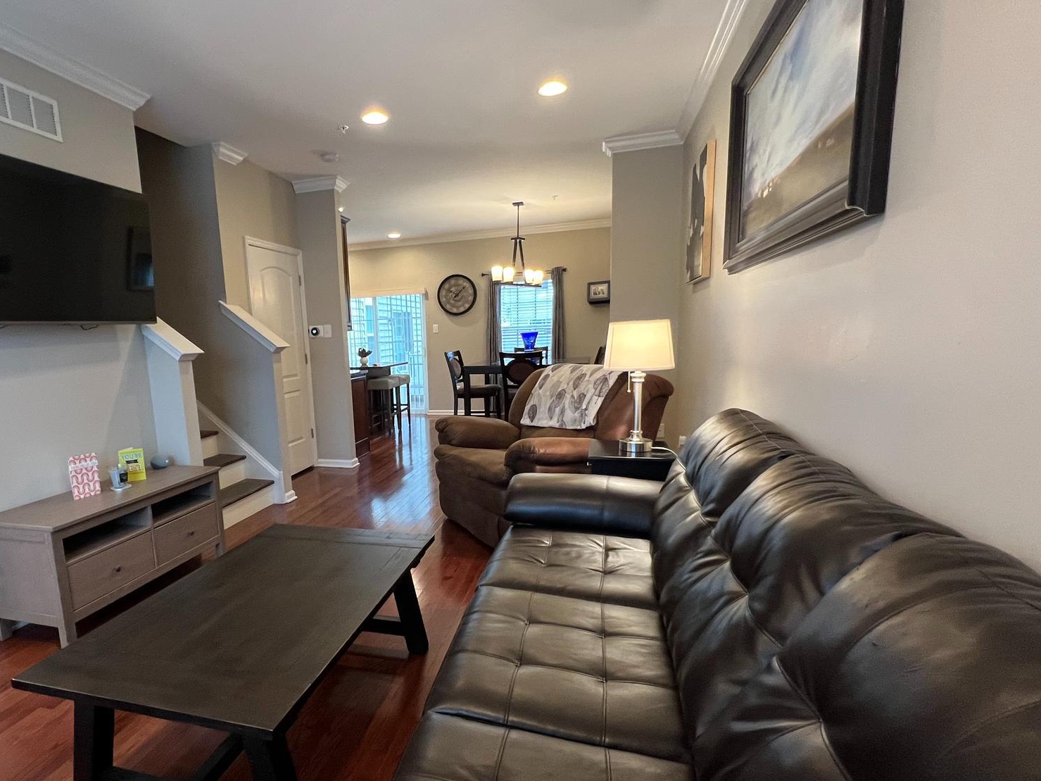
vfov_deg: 71.4
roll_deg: +3.1
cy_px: 432
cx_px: 414
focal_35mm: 18
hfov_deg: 86.6
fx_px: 541
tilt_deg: -8.8
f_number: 1.8
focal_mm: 1.57
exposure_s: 1/60
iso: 320
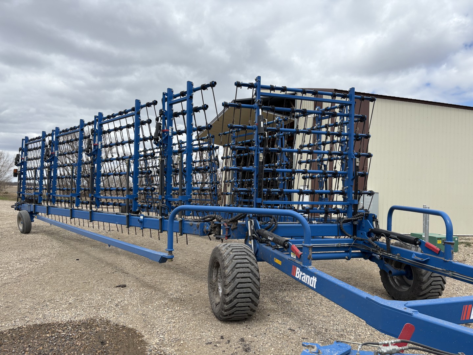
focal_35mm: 26
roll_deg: -2.0
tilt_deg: +3.2
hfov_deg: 67.3
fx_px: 355
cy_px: 178
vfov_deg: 53.1
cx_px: 236
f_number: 1.6
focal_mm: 5.96
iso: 50
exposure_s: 1/3623
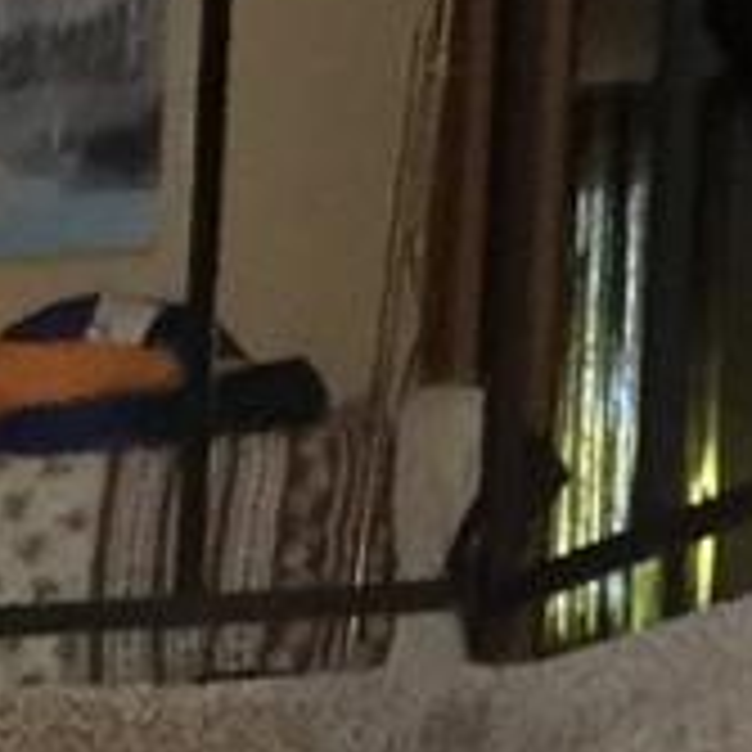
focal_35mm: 230
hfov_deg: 6.8
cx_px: -1608
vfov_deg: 6.8
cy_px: 2391
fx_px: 5653
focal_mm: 4.15
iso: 125
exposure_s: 1/15
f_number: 2.2
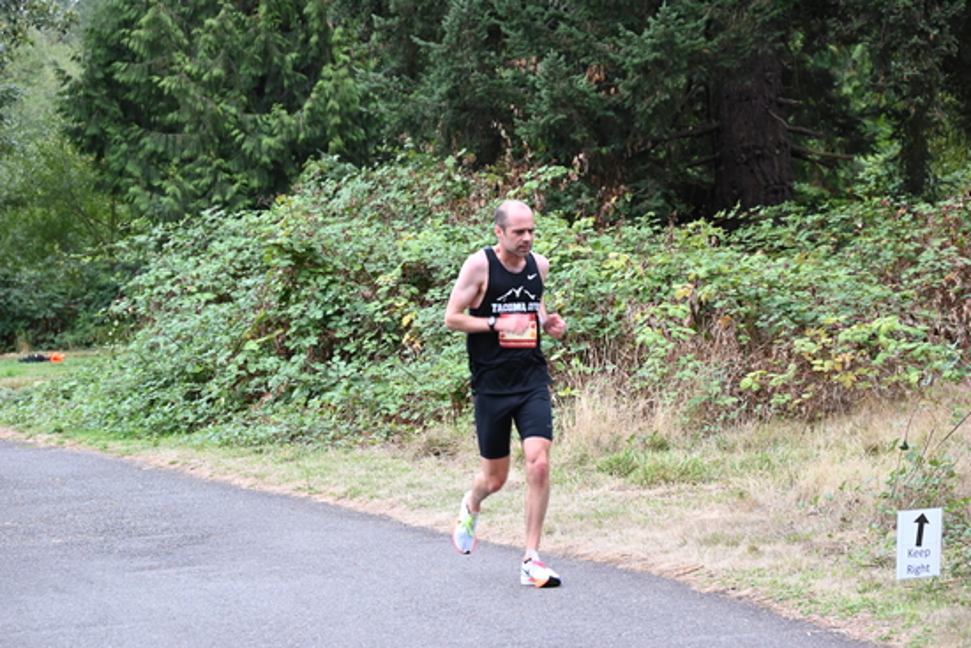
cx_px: 486
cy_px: 324
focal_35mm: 104
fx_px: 2806
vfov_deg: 13.2
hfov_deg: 19.6
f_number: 6.3
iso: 1600
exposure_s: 1/125
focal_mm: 104
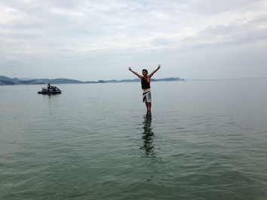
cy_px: 100
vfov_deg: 42.9
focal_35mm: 33
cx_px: 134
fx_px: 254
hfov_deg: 55.4
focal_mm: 4.13
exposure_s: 1/1323
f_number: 2.4
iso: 50
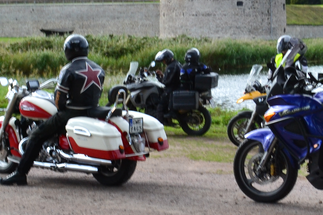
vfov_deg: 16.2
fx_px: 754
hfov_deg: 23.1
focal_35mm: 84
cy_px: 48
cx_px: 334
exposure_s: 1/200
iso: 400
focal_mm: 18
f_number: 10
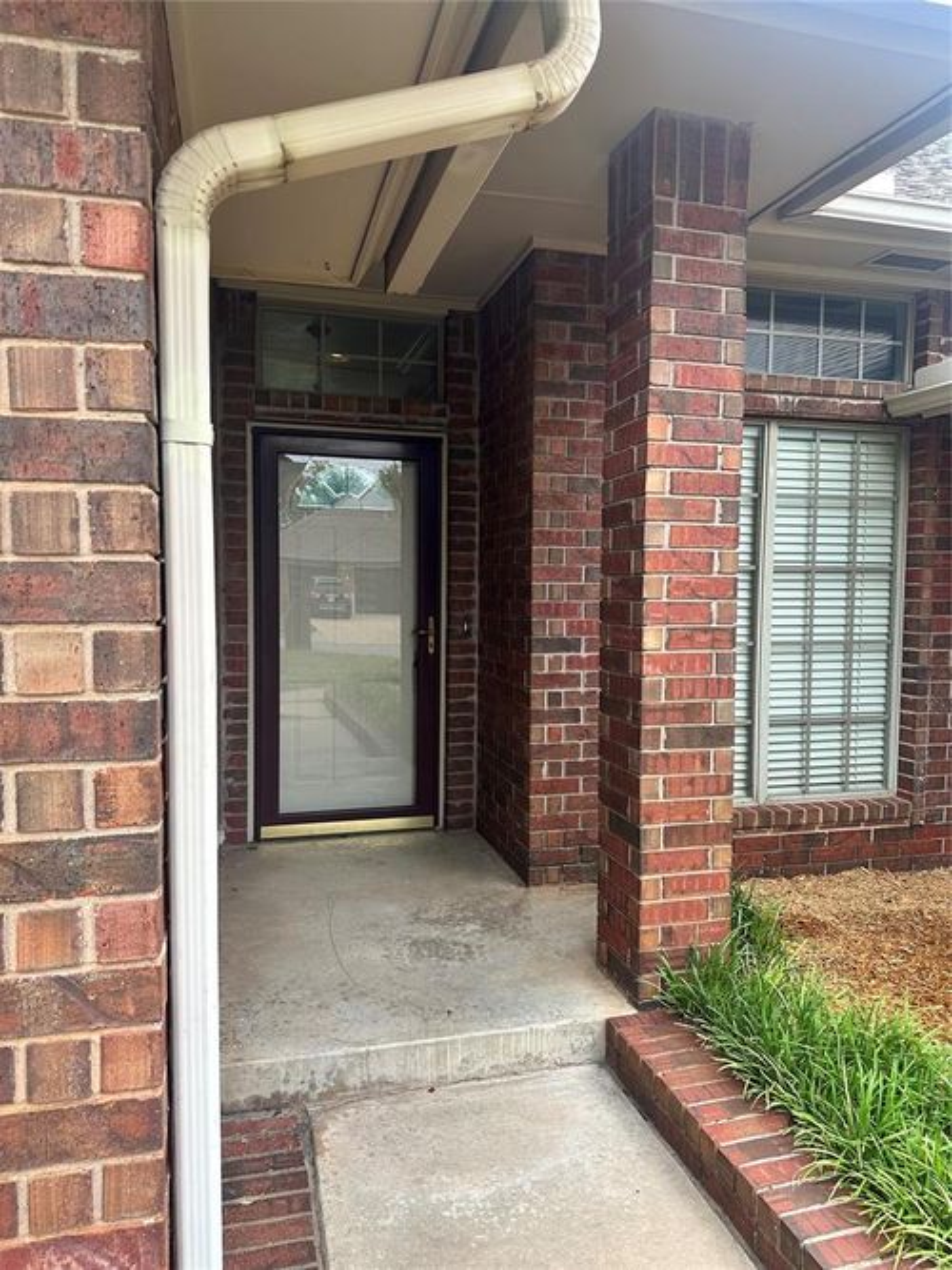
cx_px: 476
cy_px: 635
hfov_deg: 56.8
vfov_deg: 71.6
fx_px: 880
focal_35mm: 24
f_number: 1.78
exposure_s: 1/380
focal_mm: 6.86
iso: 80
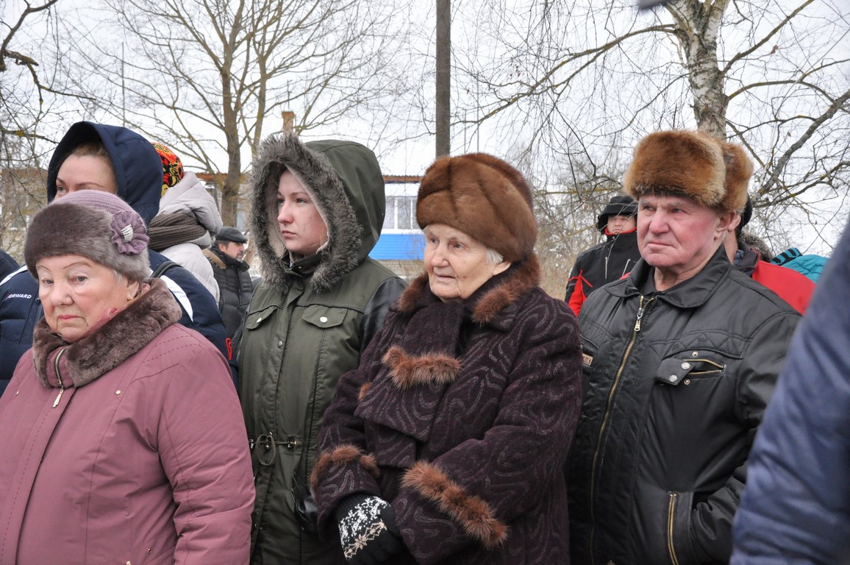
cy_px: 282
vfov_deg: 23.7
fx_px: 1344
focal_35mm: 57
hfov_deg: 35.1
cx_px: 425
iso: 1000
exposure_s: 1/250
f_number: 8
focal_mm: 38
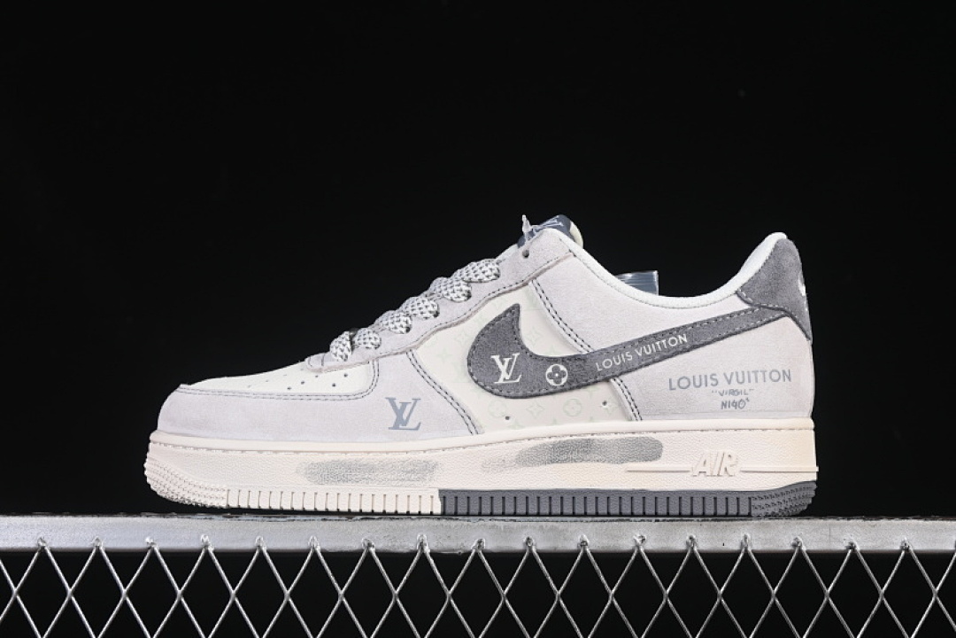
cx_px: 478
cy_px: 319
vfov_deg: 18.2
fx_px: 1992
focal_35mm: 75
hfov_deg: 27.0
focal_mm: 50
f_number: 8
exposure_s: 1/80
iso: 160
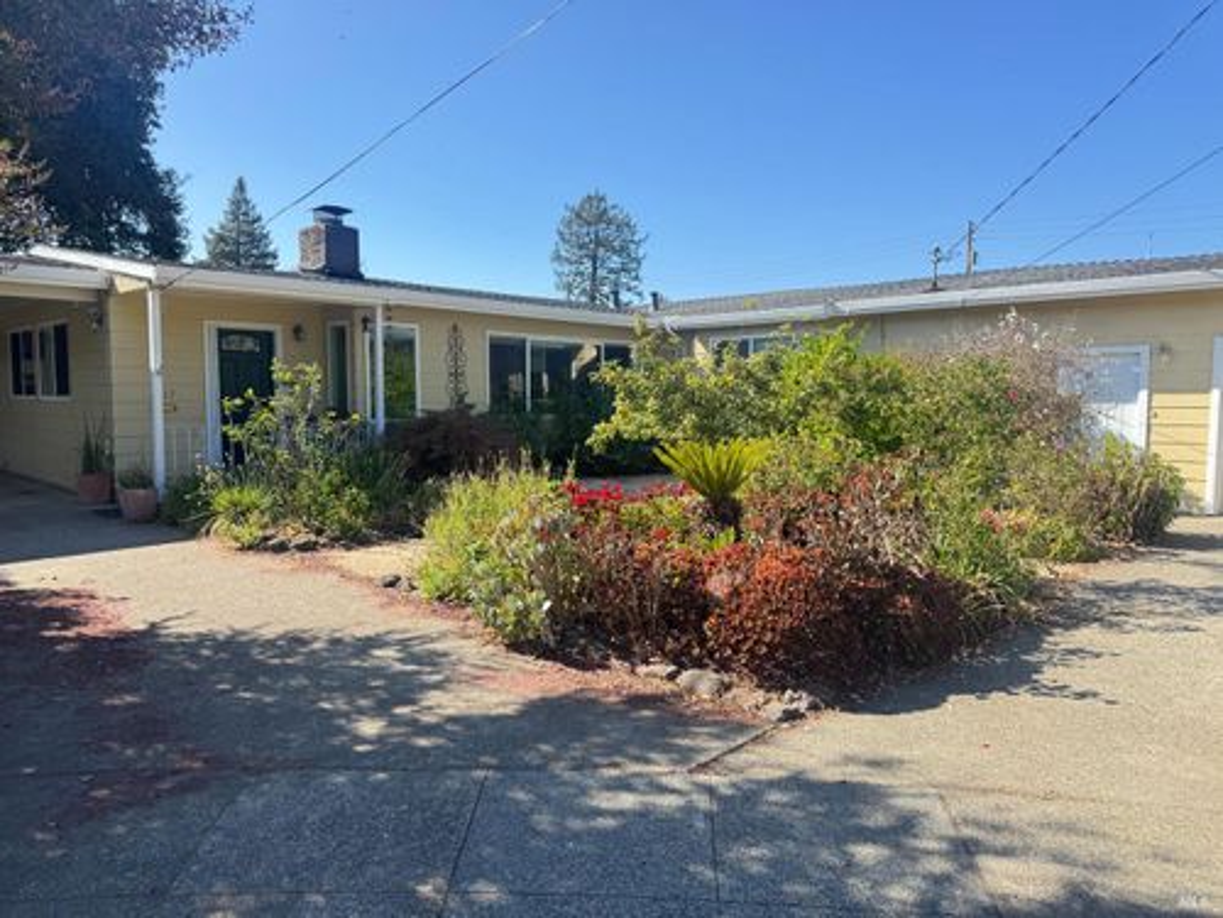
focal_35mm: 24
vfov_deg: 56.8
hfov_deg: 71.6
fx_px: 848
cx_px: 612
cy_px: 459
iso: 80
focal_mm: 6.76
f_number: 1.78
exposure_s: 1/1678
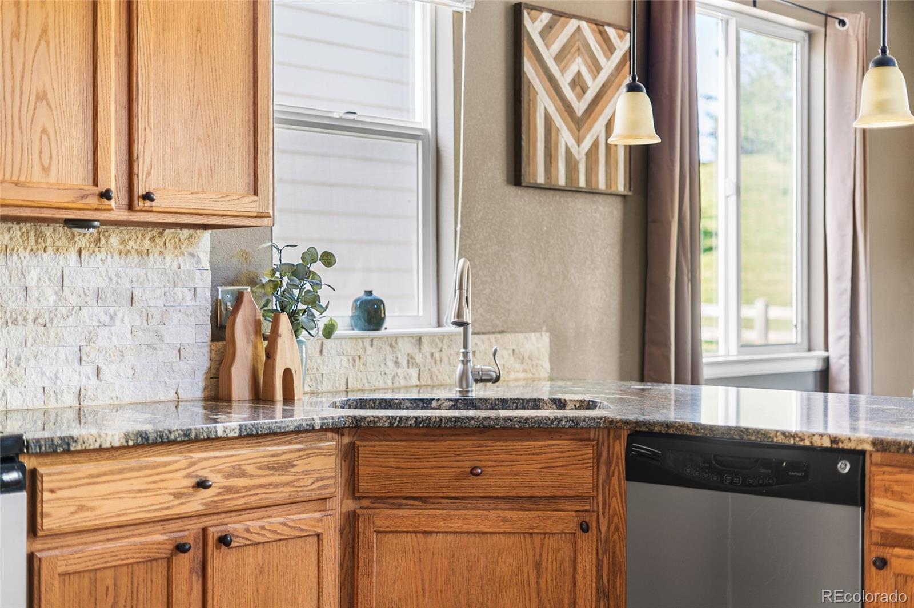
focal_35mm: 50
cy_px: 304
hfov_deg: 39.6
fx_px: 1269
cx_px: 457
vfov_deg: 27.0
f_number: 1.8
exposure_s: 1/8
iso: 125
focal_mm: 50
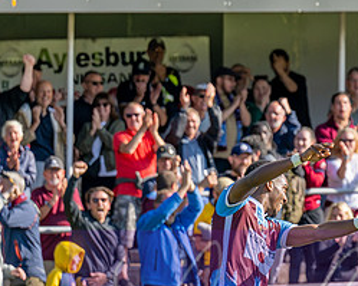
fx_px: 7954
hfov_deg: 2.6
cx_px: 387
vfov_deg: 2.1
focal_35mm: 751
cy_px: 174
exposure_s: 1/2500
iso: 400
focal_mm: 175
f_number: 4
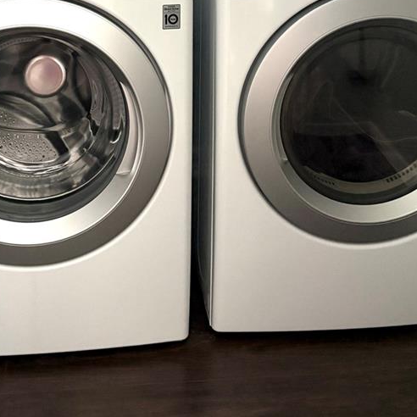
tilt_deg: -11.1
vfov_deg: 28.4
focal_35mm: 56
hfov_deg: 30.4
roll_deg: -0.3
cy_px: -16
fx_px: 763
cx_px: 152
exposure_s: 1/60
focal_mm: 5.96
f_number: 1.6
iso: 400
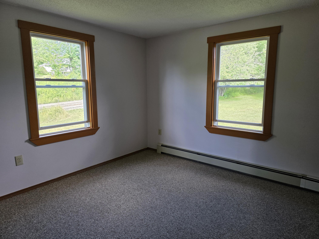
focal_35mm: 23
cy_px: 120
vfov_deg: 58.9
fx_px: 212
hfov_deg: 73.9
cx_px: 160
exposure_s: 1/180
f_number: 1.7
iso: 125
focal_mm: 6.3
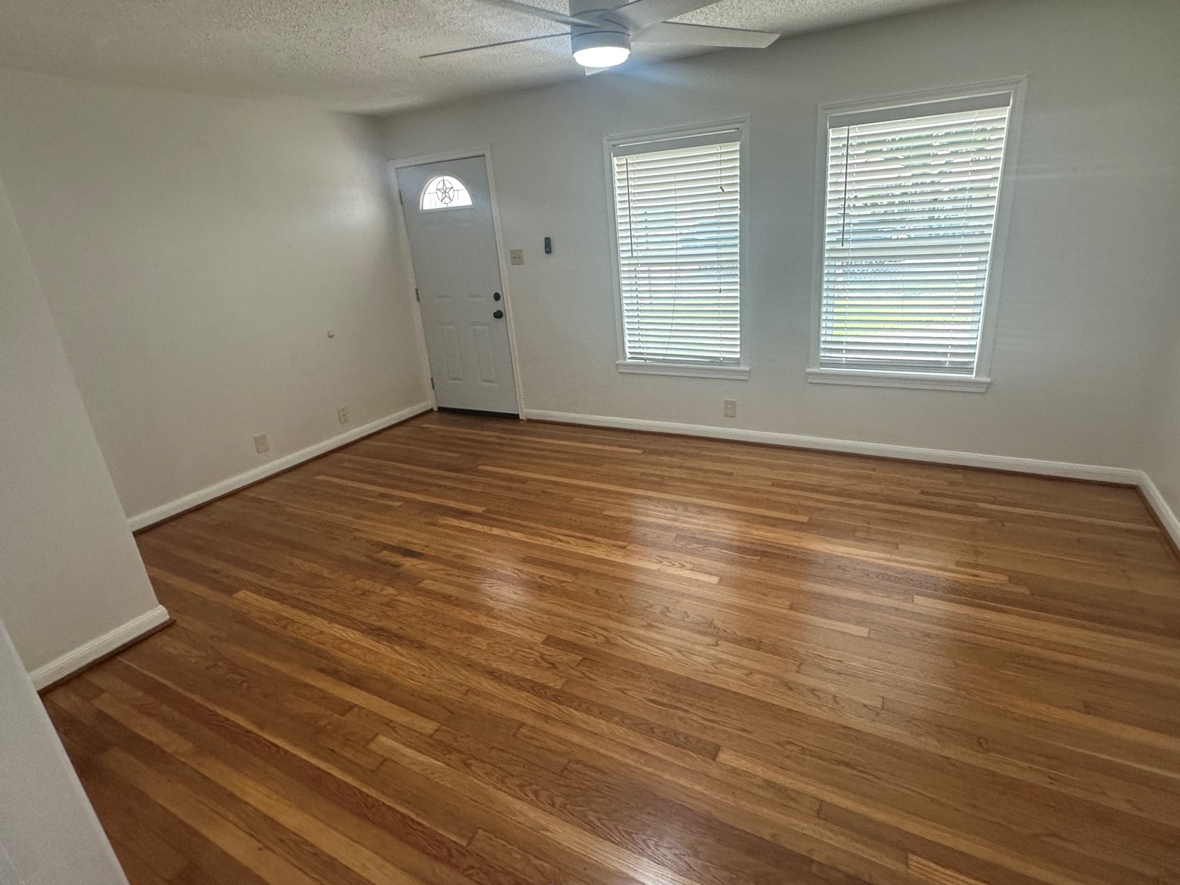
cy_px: 424
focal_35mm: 18
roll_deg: +5.8
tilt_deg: -19.5
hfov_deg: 87.7
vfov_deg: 71.6
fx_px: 614
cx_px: 613
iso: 160
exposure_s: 1/120
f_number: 2.2
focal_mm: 2.22
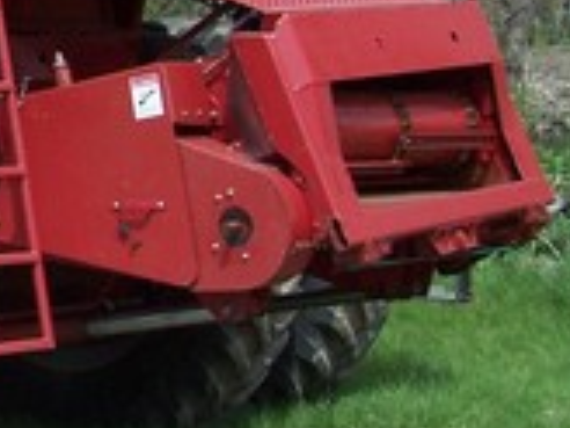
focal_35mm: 159
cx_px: -330
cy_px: -70
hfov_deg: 11.8
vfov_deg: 9.2
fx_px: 2618
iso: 80
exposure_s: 1/750
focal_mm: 8
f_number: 4
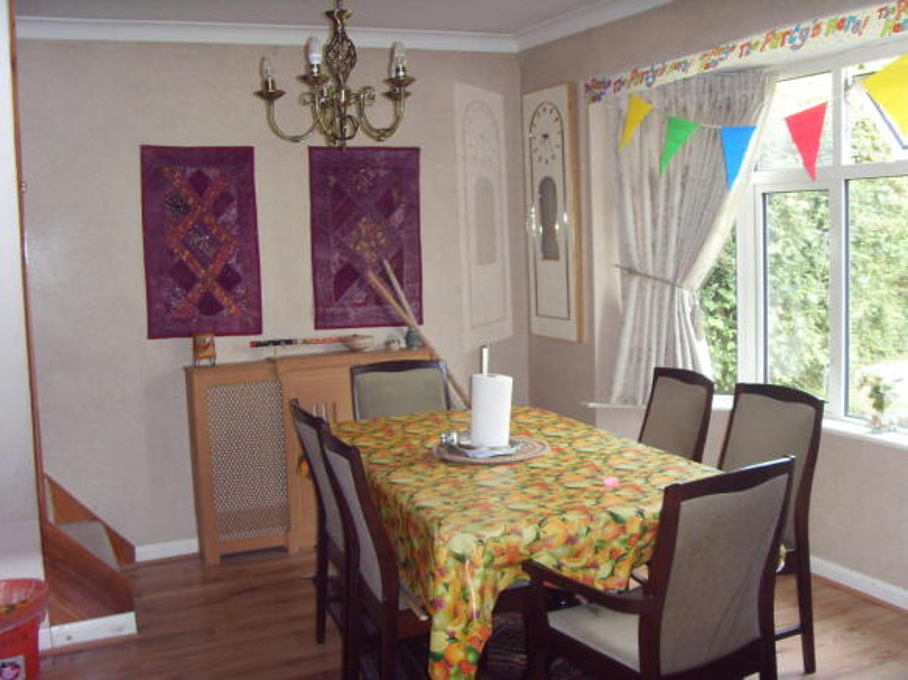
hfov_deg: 47.9
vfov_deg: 36.8
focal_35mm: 39
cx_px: 454
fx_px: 1023
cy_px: 340
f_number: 3.5
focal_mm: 6.6
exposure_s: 1/45
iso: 240
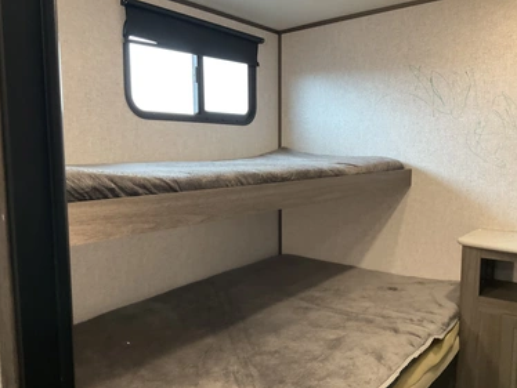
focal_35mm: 31
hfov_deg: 58.3
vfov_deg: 45.5
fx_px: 463
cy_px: 206
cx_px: 243
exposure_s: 1/60
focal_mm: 3
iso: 125
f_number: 1.8
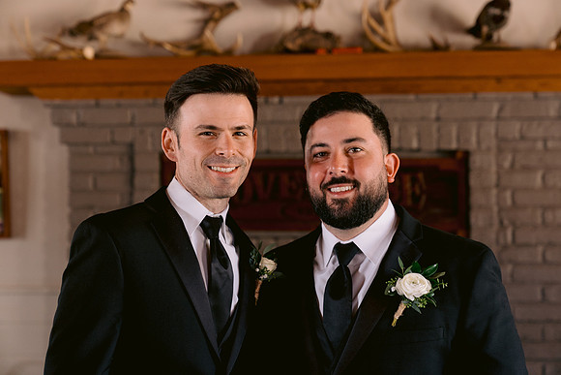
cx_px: 280
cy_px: 188
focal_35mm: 70
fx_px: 1091
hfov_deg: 28.8
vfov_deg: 19.5
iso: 800
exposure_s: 1/50
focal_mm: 70
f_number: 3.2
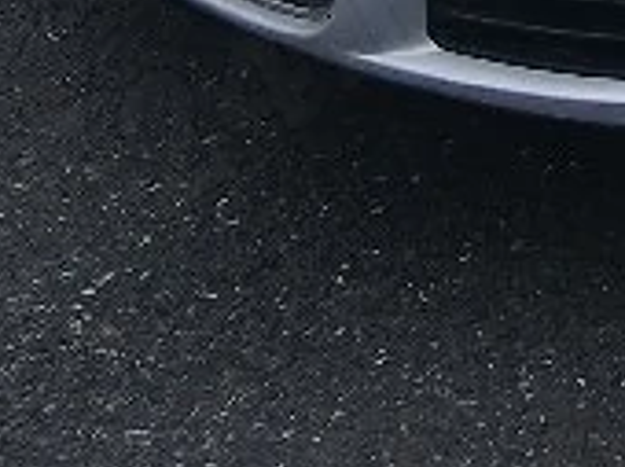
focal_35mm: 153
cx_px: 1320
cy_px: -743
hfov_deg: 11.4
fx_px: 2759
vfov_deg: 8.6
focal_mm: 3.98
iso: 20
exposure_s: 1/109
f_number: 1.8
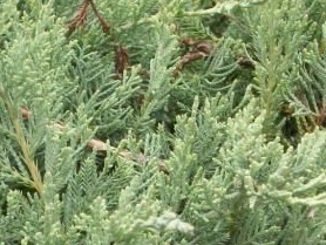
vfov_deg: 9.2
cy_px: 325
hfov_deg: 12.5
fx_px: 1489
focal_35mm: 158
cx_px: 151
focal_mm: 7.8
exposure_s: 1/500
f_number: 3.5
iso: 213
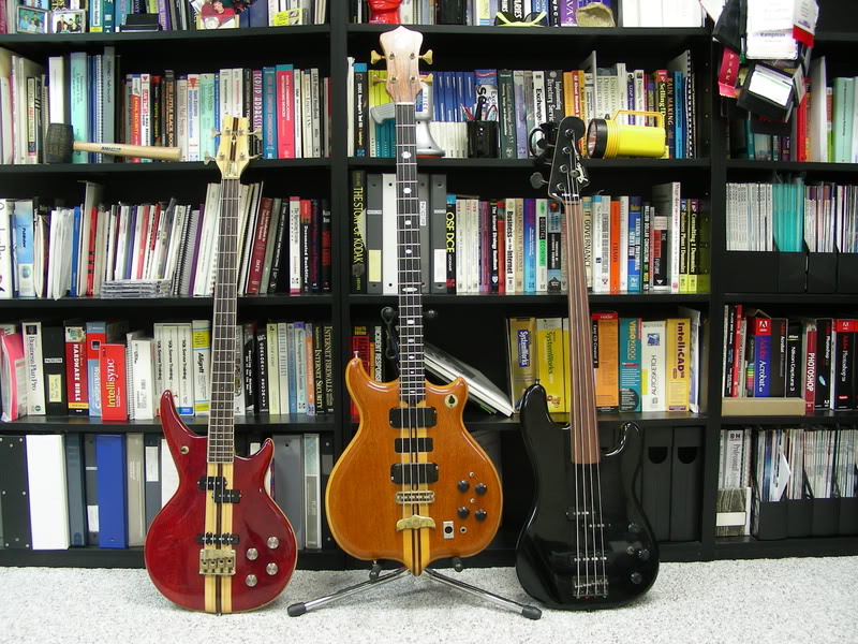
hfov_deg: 49.0
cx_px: 429
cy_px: 322
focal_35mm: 38
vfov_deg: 37.7
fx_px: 942
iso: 50
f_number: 3.5
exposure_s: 1/5
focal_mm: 6.3
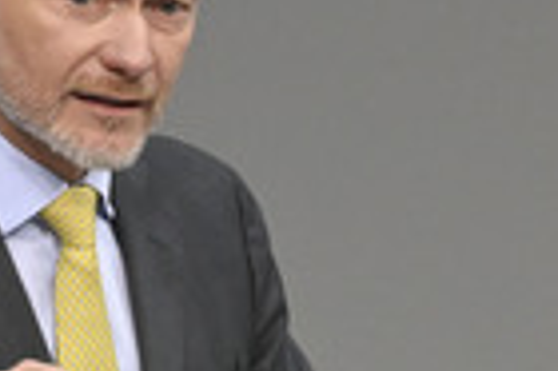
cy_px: 363
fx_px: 19925
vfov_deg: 1.1
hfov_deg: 1.6
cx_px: 157
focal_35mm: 1287
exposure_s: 1/400
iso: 10000
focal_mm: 400
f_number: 5.6
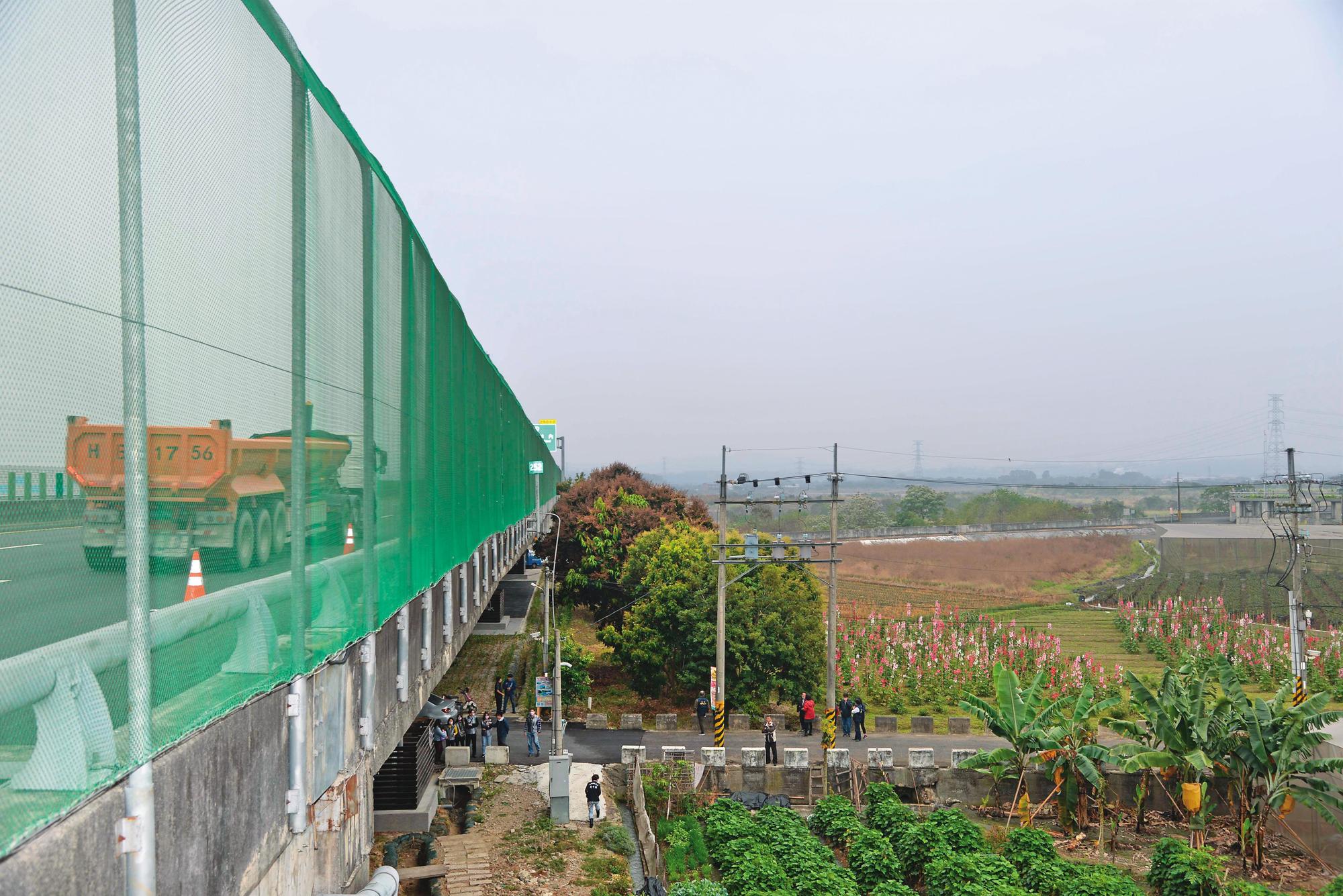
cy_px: 448
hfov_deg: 58.7
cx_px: 672
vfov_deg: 41.1
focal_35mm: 32
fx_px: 1194
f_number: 5.6
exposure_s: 1/125
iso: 110
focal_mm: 32
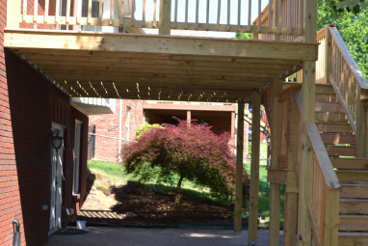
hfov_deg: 37.4
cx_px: 216
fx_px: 542
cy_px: 143
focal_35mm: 53
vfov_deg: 25.5
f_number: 4
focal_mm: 18
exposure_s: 1/200
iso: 100
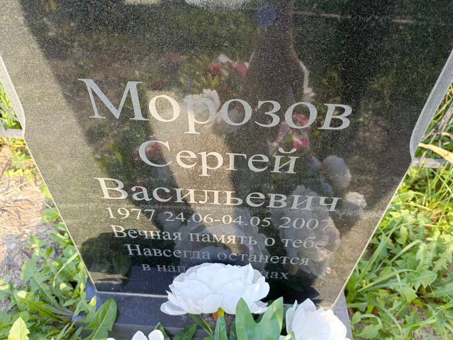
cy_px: 170
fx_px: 327
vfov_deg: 54.9
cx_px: 226
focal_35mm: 25
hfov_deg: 69.4
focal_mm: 4.76
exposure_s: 1/111
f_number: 1.69
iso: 110
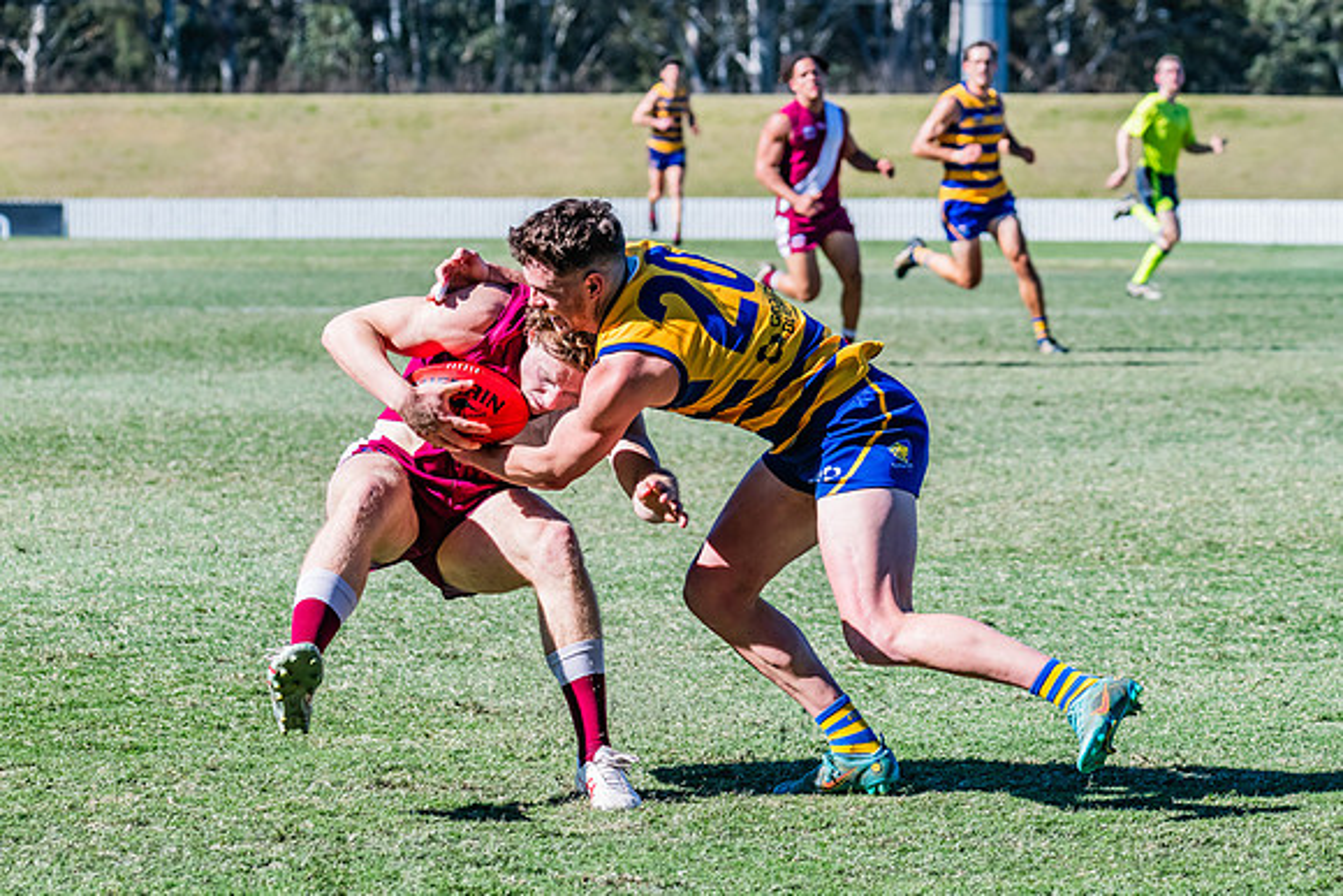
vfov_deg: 7.0
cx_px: 568
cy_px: 381
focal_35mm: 197
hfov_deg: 10.5
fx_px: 7340
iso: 800
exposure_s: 1/1600
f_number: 8
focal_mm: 170
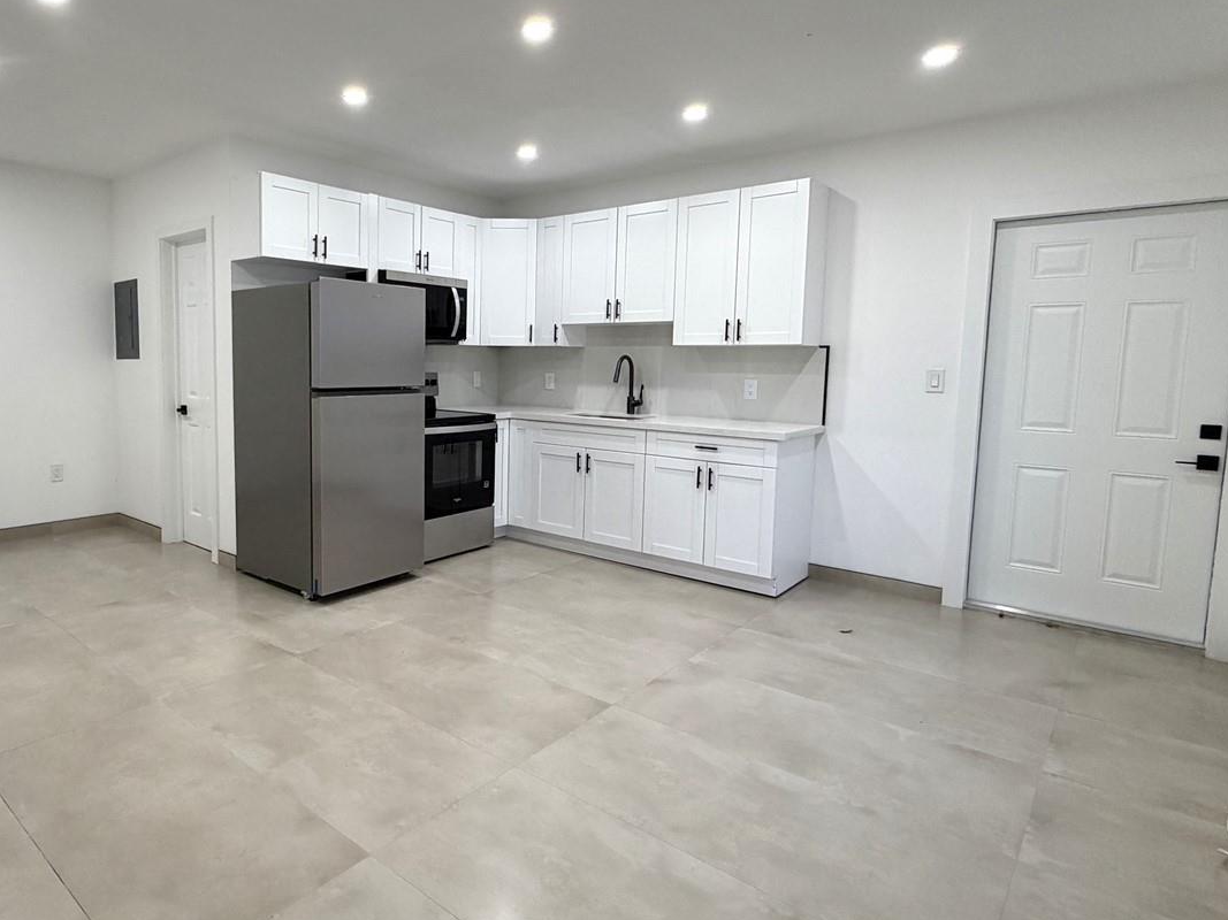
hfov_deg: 77.2
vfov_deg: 63.4
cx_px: 441
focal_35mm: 21
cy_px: 427
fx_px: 745
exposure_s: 1/120
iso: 200
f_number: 2.2
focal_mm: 2.22
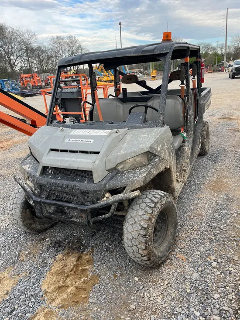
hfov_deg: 53.1
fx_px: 240
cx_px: 120
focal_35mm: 26
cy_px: 160
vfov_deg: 67.3
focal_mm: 5.1
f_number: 1.6
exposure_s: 1/291
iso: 40
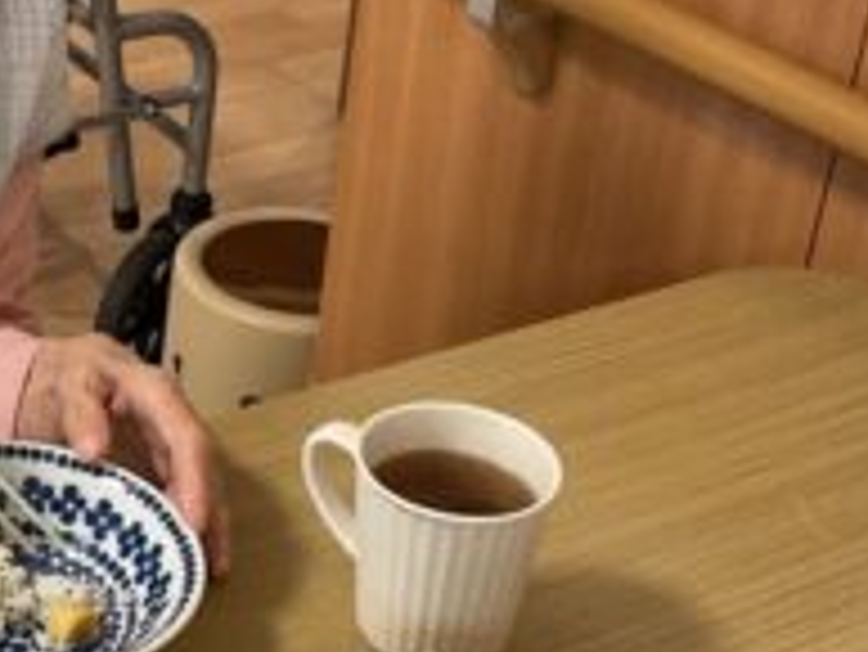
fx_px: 2258
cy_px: 270
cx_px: -40
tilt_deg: -30.1
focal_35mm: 90
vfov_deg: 16.4
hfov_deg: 20.9
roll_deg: -0.9
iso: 100
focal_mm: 3
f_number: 1.8
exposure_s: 1/50
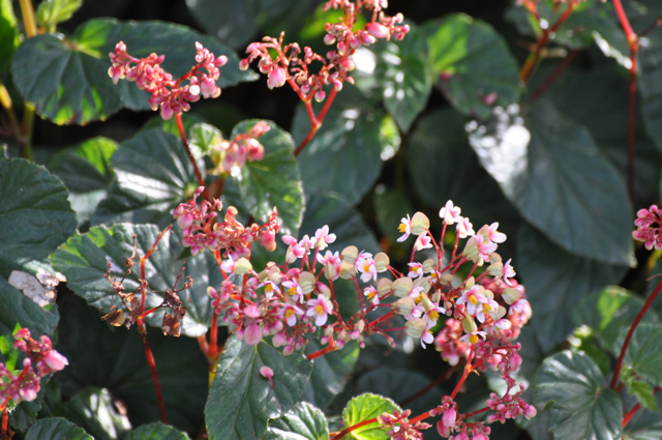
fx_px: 7713
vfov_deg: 3.3
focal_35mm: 420
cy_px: 220
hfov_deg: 4.9
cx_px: 331
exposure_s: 1/160
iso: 800
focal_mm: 280
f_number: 5.6
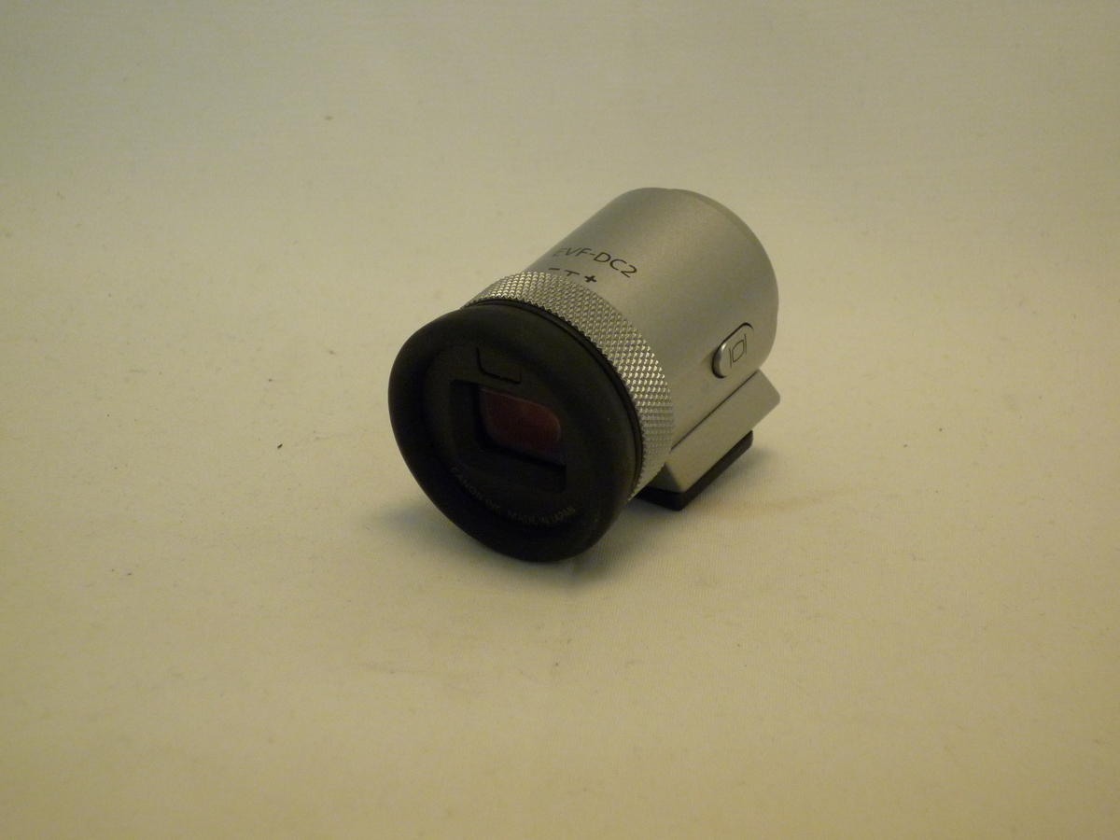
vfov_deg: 17.2
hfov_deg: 22.8
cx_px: 560
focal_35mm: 86
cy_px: 420
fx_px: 2783
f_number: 5.5
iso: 320
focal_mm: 15.2
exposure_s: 1/80
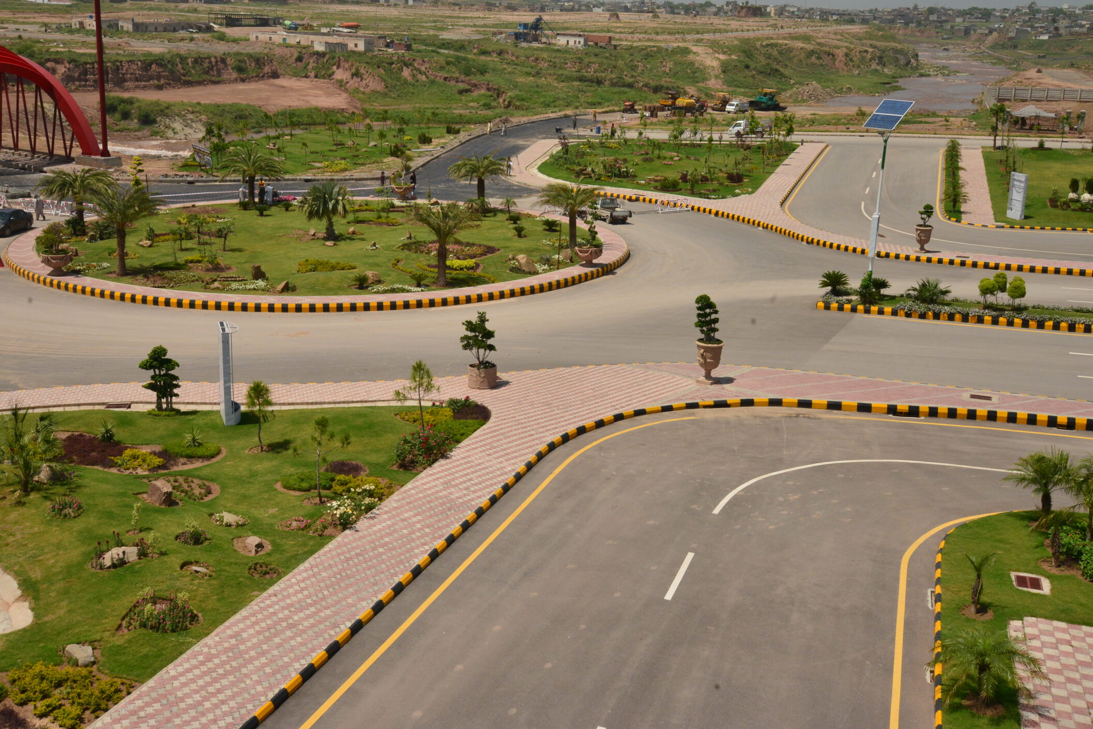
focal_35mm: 41
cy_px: 305
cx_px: 537
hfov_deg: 47.4
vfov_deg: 32.6
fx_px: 1245
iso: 800
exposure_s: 1/1000
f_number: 16
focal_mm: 34
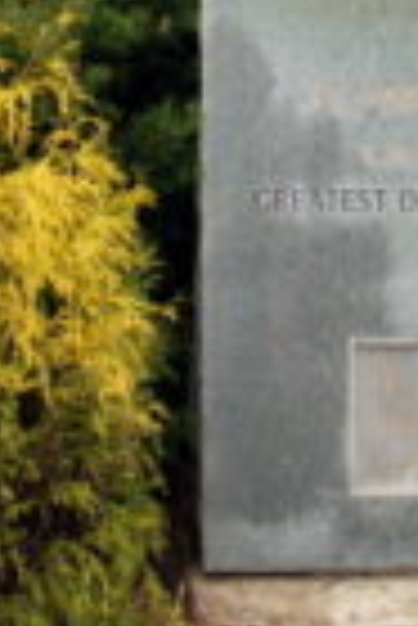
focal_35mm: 97
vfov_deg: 18.5
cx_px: 420
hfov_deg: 13.9
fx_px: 1685
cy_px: -320
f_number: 3.5
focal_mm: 18
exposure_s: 1/50
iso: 100
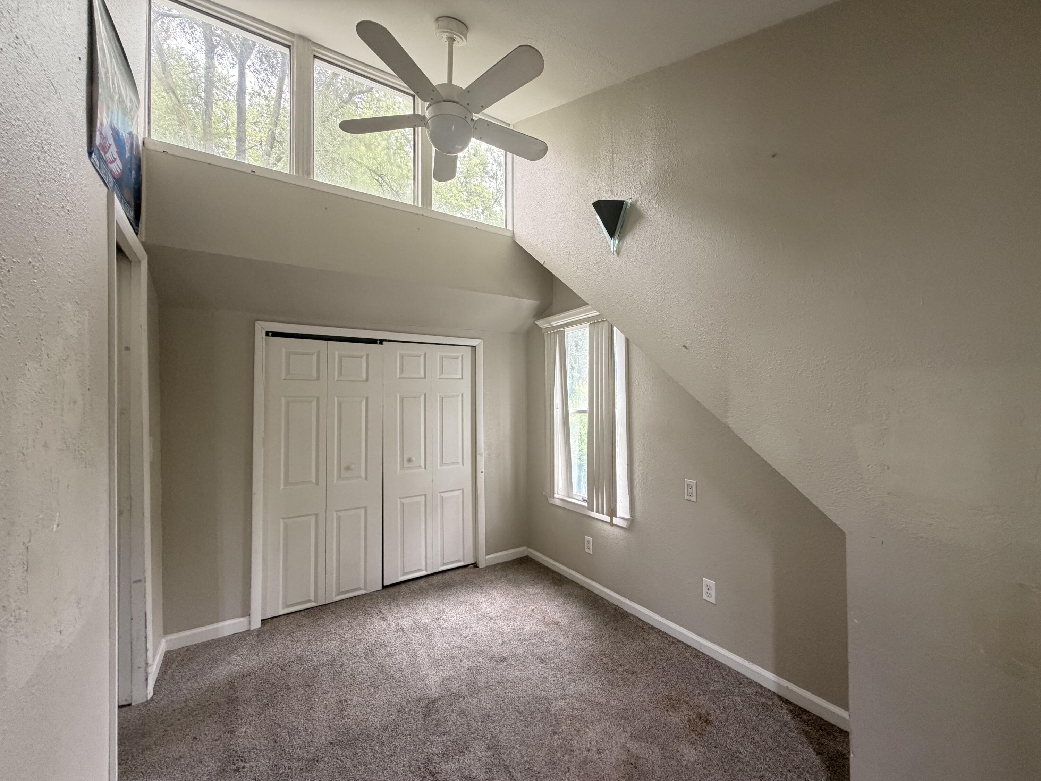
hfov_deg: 102.1
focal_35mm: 14
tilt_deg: +1.3
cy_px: 390
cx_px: 520
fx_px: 421
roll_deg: +0.2
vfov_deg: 85.7
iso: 320
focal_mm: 2.22
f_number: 2.2
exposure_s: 1/121
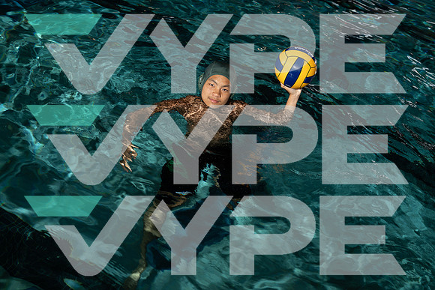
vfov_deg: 30.5
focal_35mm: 44
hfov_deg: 44.5
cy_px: 145
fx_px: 532
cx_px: 218
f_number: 4
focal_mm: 44
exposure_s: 1/250
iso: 100
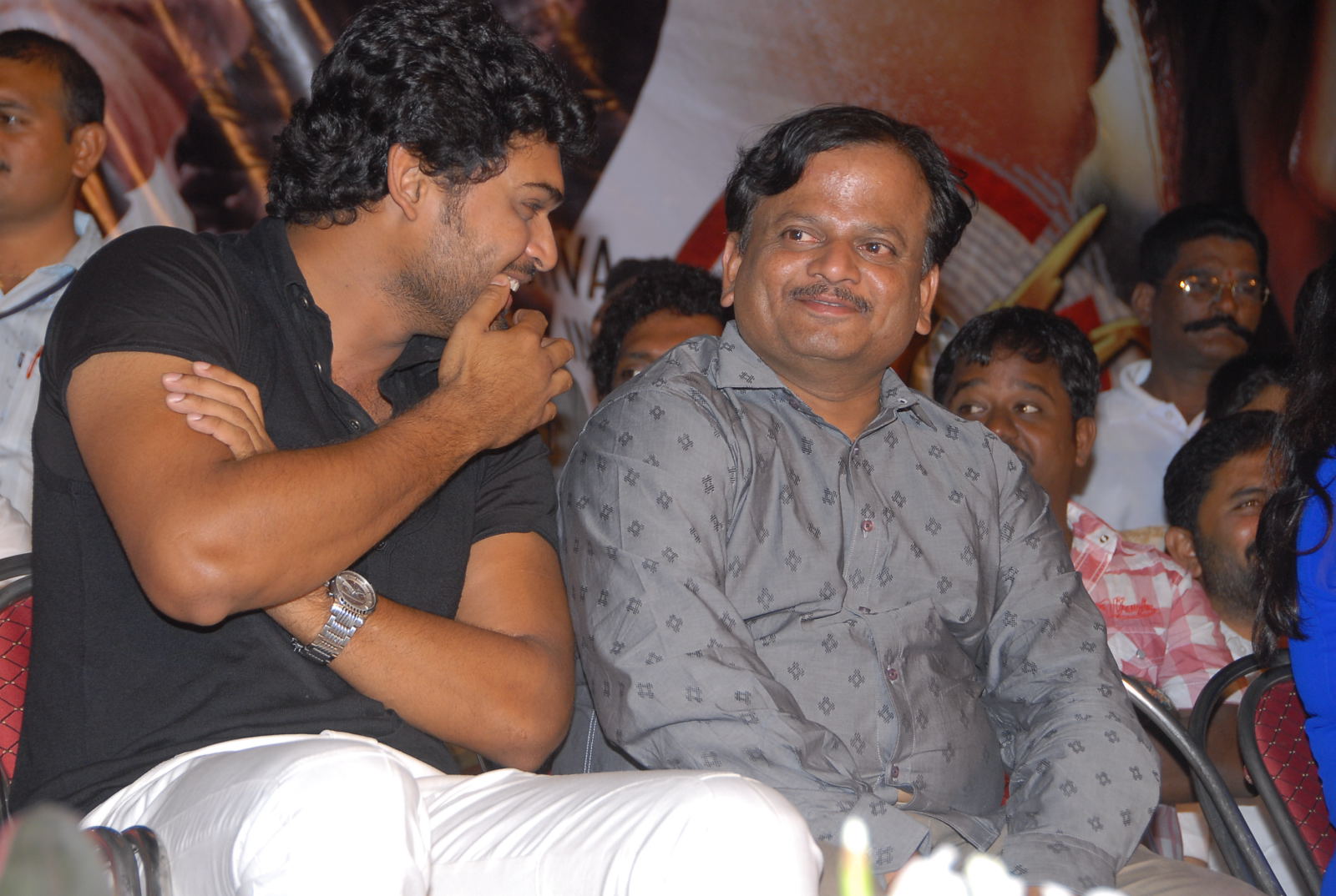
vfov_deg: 11.5
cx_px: 668
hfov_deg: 17.0
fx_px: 4462
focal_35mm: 120
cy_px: 448
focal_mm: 80
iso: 320
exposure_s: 1/125
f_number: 6.3
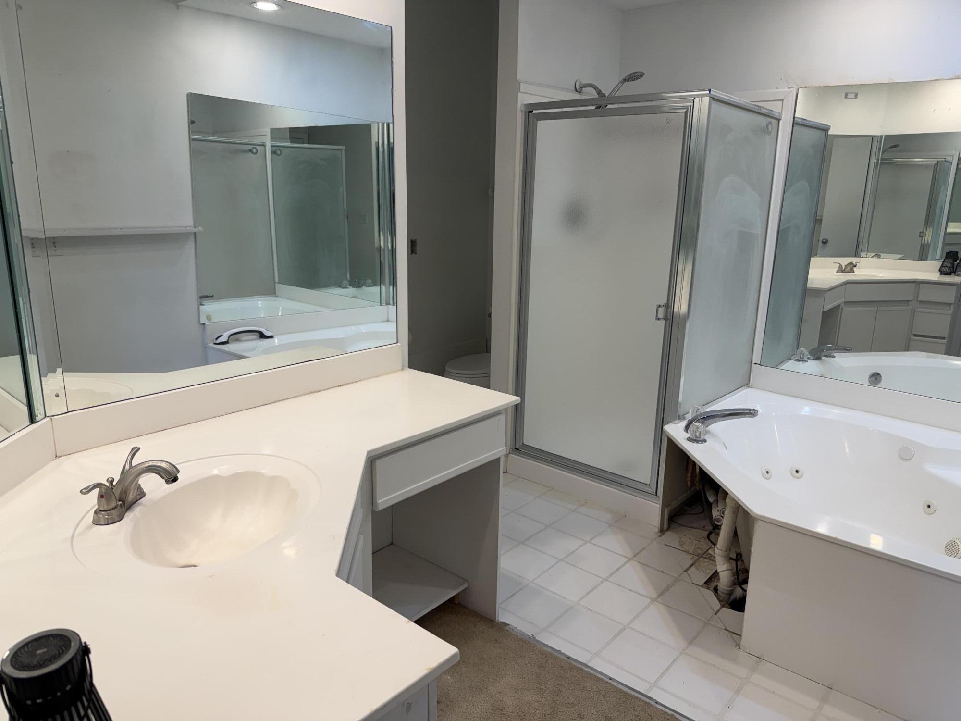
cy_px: 360
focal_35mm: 24
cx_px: 480
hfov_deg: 71.6
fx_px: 666
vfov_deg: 56.8
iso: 64
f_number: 1.78
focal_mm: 6.76
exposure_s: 1/120
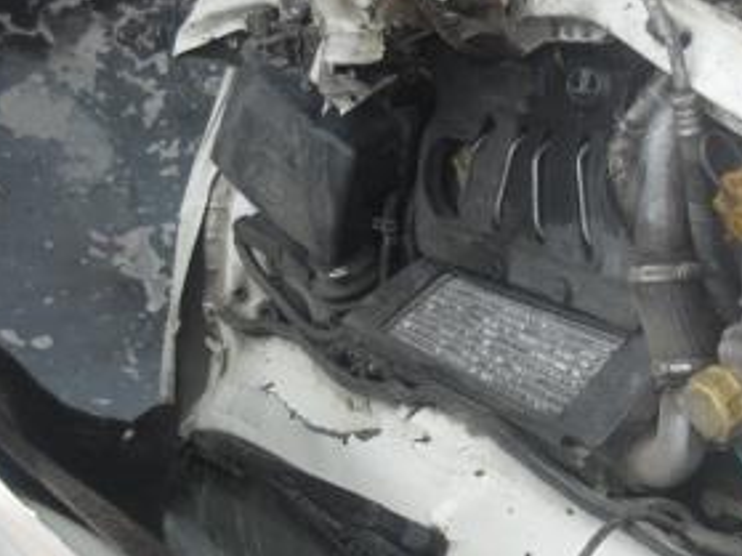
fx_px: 1307
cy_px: 202
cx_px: 564
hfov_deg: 31.1
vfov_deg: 23.9
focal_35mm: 61
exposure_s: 1/250
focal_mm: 6.3
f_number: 8.3
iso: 80
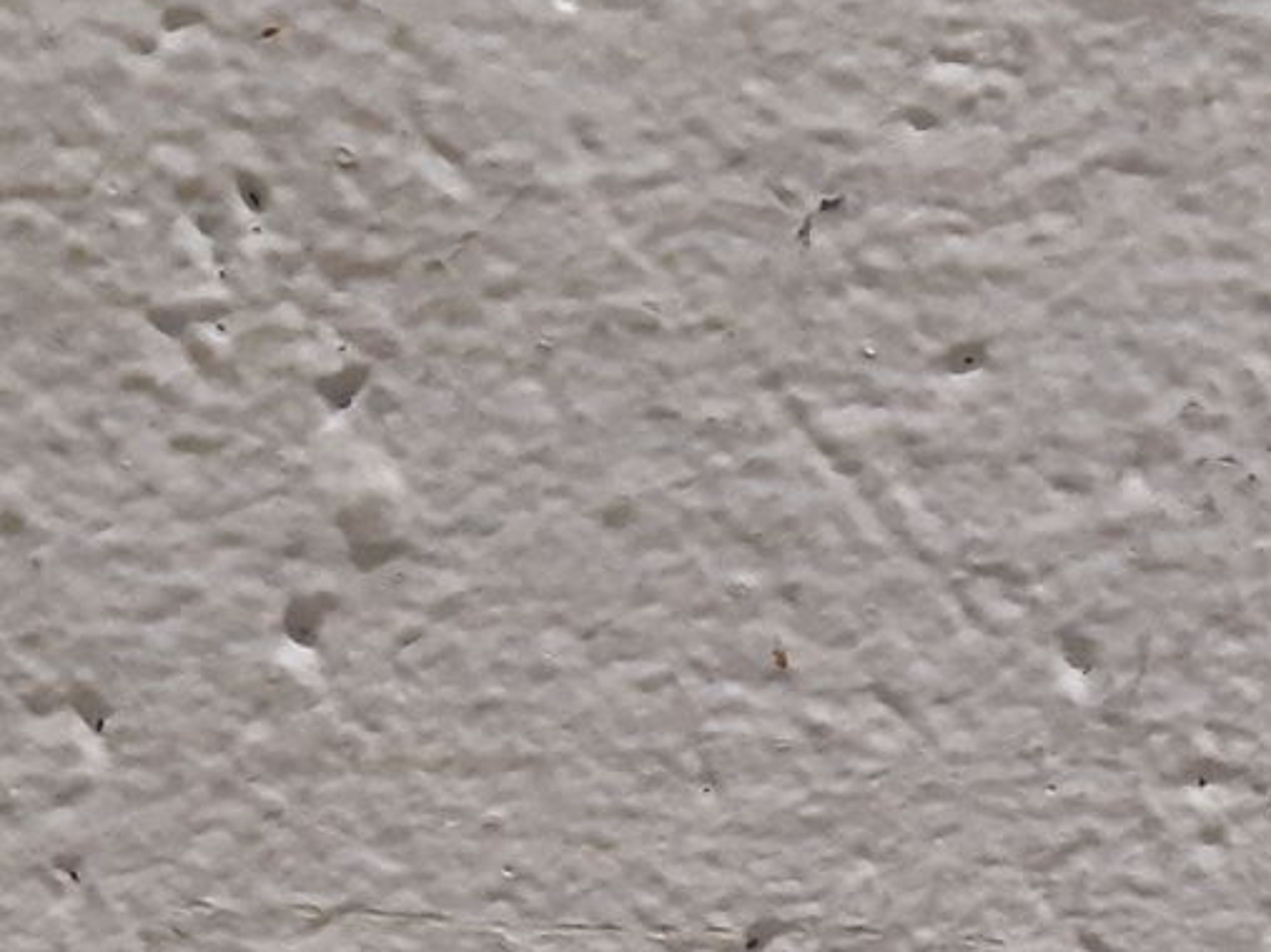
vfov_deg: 12.5
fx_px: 3854
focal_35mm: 105
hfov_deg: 18.5
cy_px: 1854
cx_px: 1023
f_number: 1.7
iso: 250
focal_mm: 3.93
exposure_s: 1/50
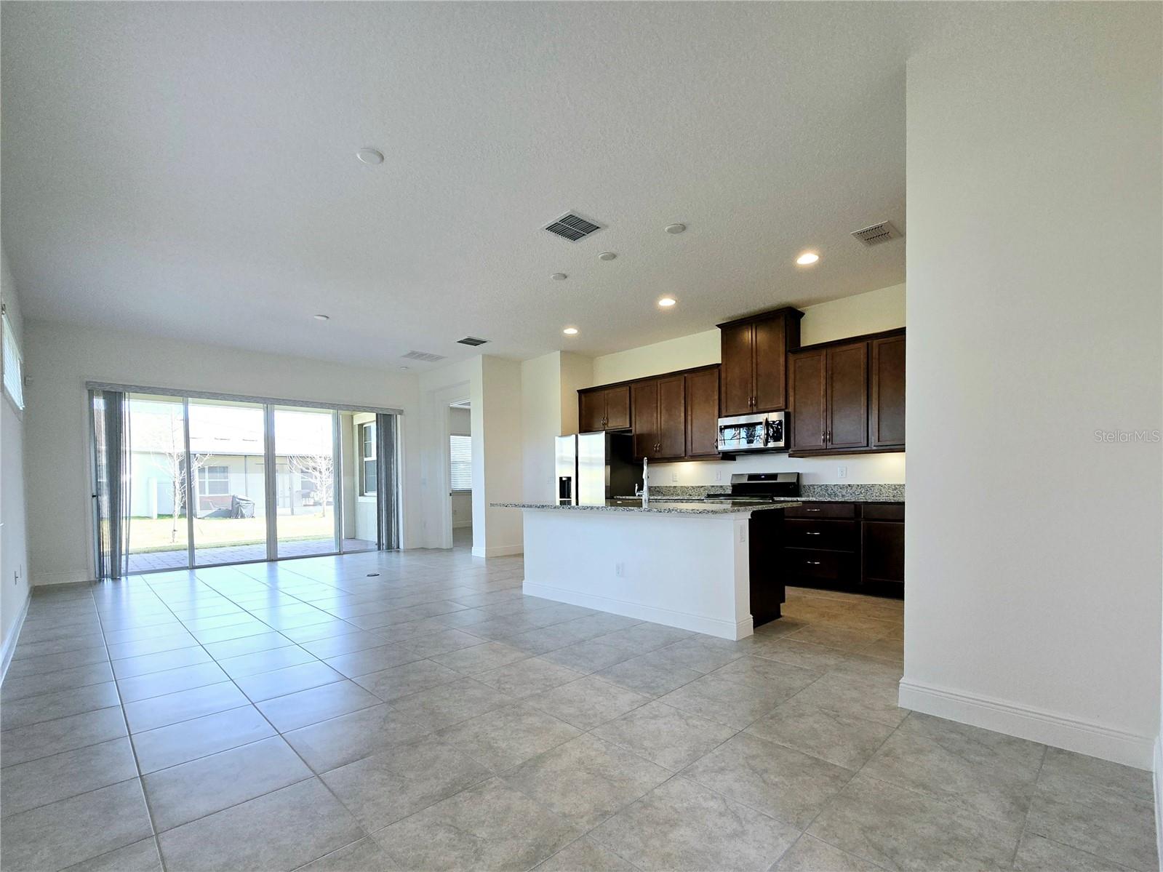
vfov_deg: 89.9
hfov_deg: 106.2
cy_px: 436
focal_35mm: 13
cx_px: 582
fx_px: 437
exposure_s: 1/120
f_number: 2.2
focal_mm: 2.2
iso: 80
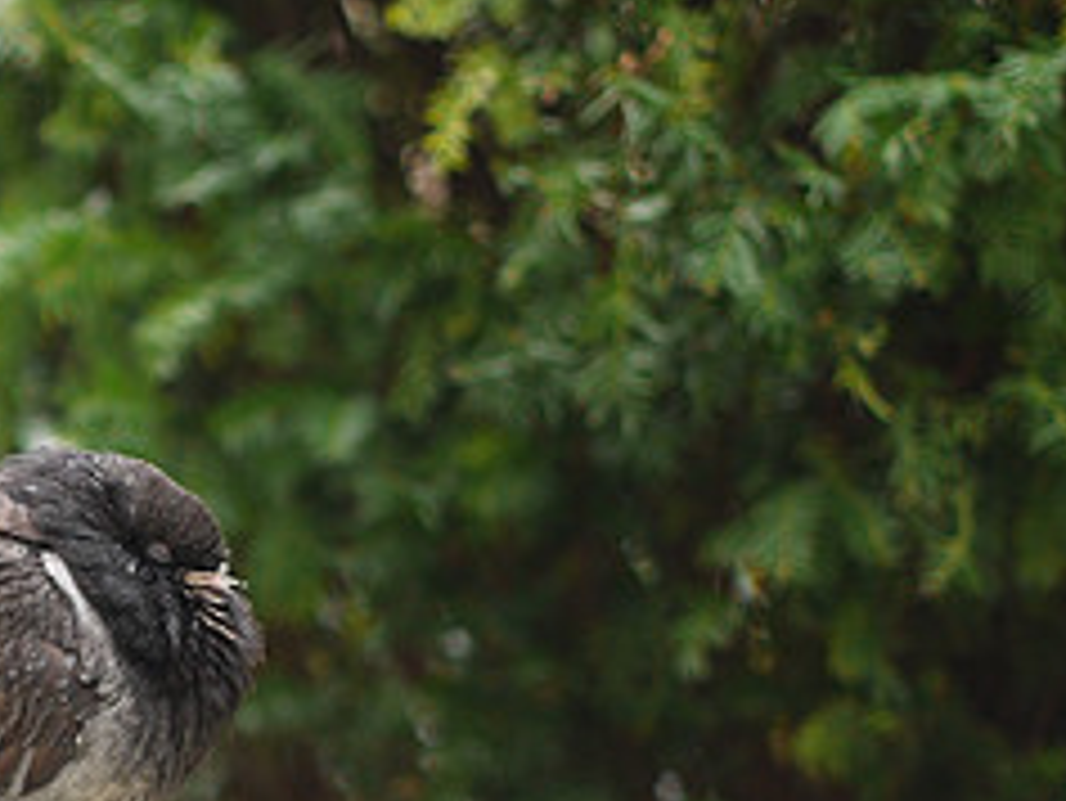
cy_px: 610
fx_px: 6778
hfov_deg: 8.9
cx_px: 49
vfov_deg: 6.8
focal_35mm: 220
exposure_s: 1/125
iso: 100
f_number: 1.8
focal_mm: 45
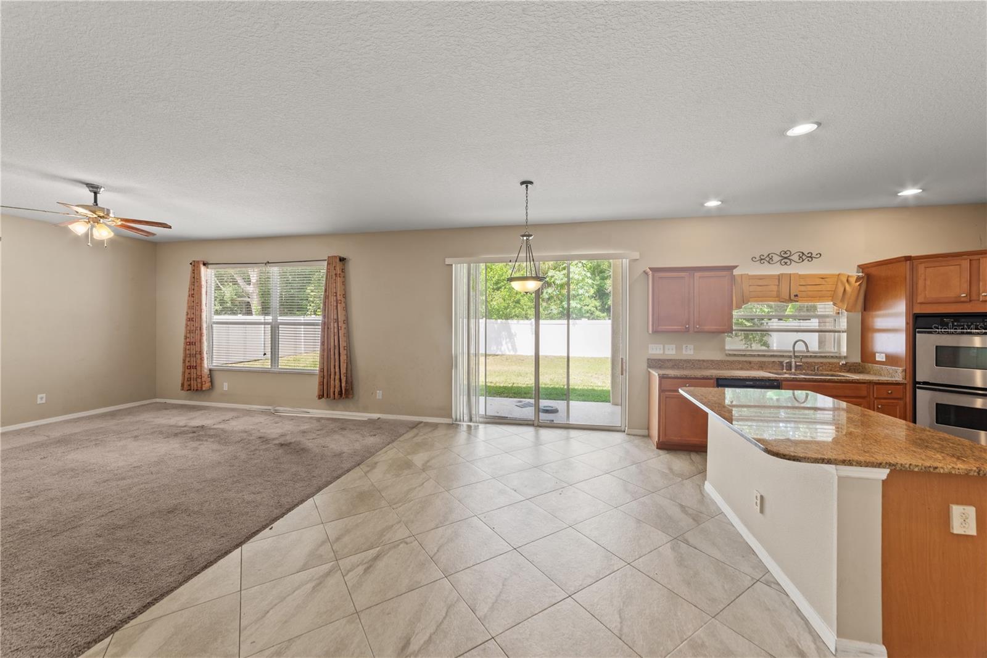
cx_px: 494
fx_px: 384
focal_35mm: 14
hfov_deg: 104.2
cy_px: 329
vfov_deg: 81.2
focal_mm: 14
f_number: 11
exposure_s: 1/3
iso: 160
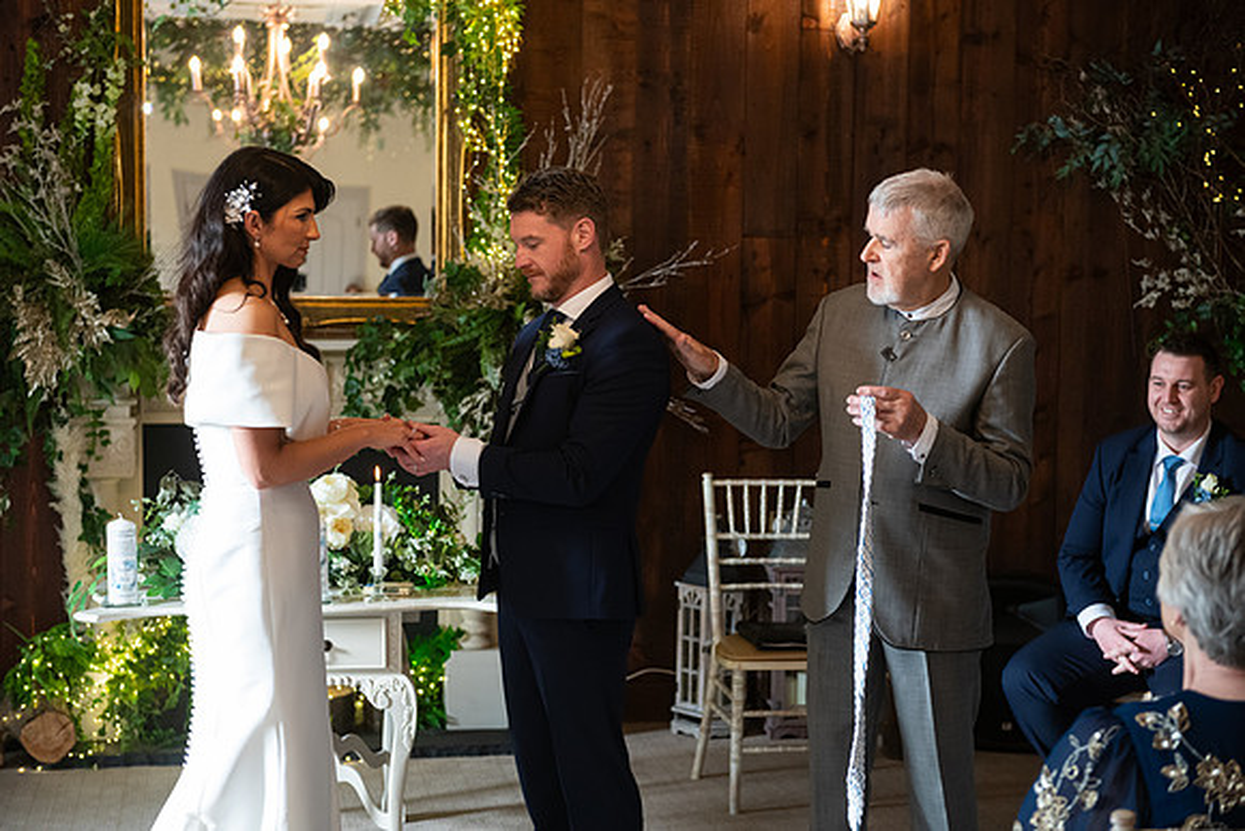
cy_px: 416
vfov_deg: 21.9
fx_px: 2145
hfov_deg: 32.4
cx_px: 622
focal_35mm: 62
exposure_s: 1/160
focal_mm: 62
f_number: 3.5
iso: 1000
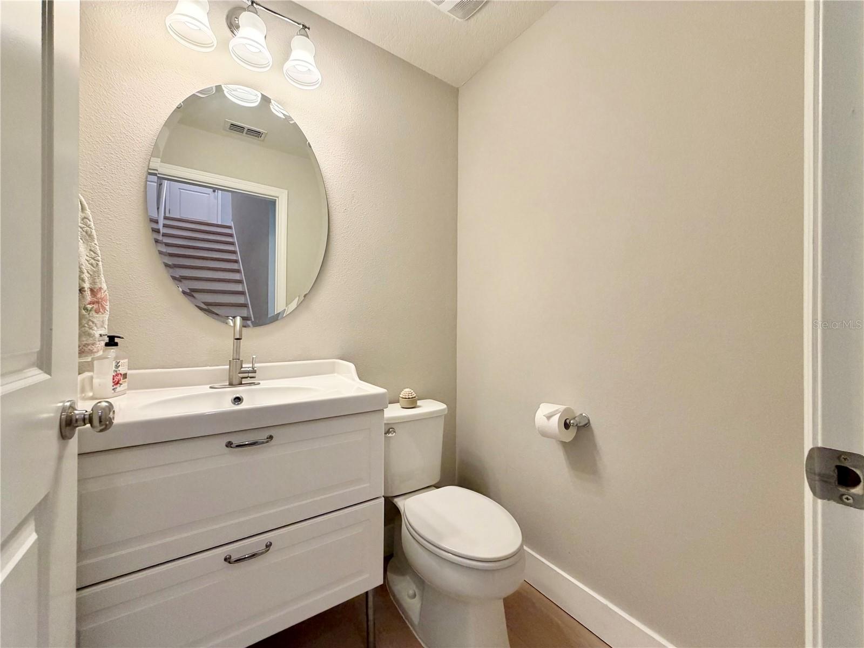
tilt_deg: +0.0
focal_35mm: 14
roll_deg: -0.7
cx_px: 432
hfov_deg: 102.1
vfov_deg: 85.7
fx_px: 349
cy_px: 324
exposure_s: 1/60
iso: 250
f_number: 2.2
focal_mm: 2.22
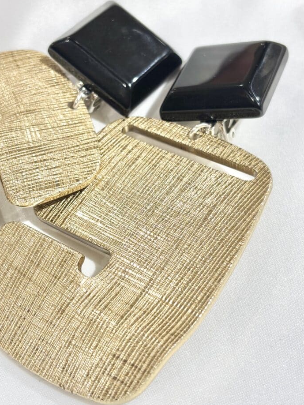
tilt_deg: -48.5
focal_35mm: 58
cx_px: 139
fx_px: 679
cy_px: 198
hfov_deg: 25.2
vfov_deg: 33.2
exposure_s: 1/100
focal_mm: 5.96
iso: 32
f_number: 1.6
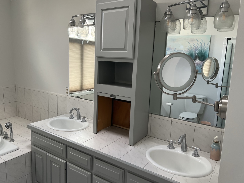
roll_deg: -1.9
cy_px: 89
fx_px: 190
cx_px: 120
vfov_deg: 51.3
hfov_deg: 65.3
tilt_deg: -9.2
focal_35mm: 27
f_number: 1.5
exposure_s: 1/102
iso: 125
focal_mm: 5.7
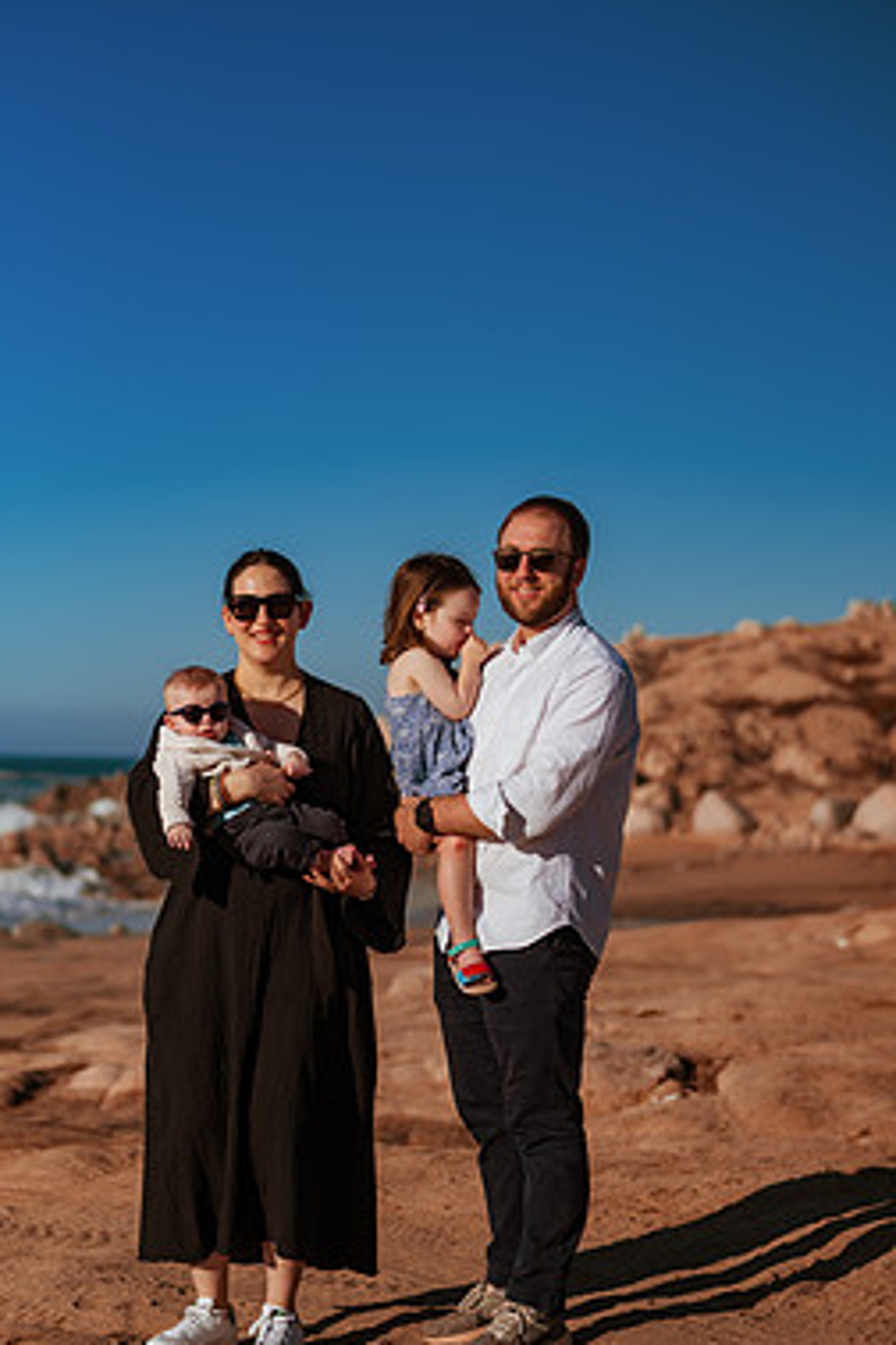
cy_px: 676
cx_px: 405
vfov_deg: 29.2
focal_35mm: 69
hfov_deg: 19.7
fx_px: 2576
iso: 50
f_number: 2.5
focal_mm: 58
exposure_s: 1/8000
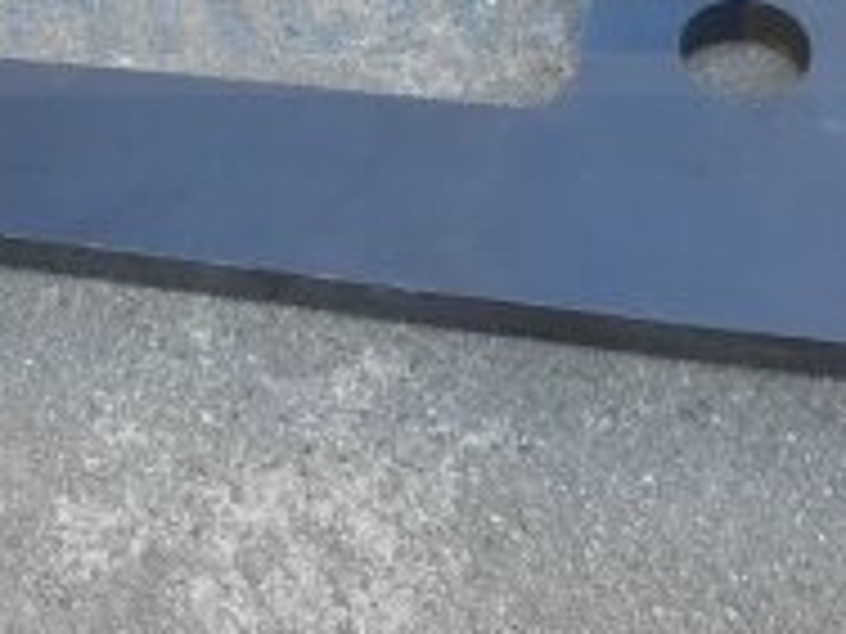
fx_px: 1760
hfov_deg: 26.0
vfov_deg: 19.6
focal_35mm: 72
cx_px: 58
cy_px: -58
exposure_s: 1/120
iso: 80
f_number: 2.4
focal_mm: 4.32
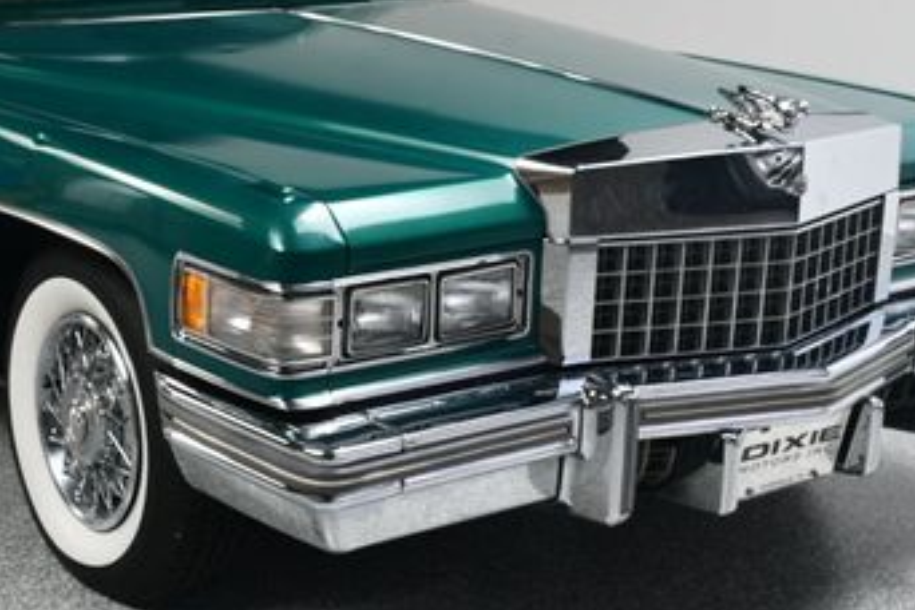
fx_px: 1855
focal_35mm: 73
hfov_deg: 27.4
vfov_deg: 18.6
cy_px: 198
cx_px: 254
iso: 100
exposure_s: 1/160
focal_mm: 26
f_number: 11
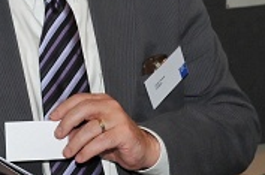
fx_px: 1351
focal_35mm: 184
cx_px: -103
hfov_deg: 10.9
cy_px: 67
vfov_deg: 7.4
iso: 400
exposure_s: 1/60
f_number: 5.6
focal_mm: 24
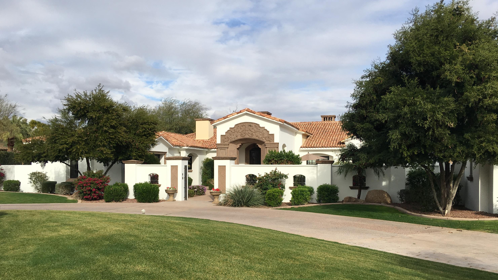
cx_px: 250
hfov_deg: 61.0
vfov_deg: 36.5
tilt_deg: +0.4
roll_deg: -0.5
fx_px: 423
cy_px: 175
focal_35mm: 32
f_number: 2.2
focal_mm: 4.15
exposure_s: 1/2024
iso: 25
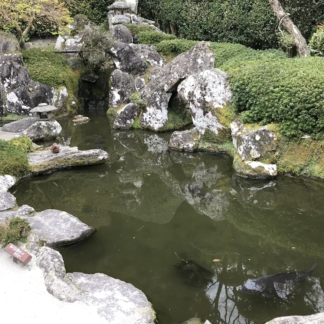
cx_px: 164
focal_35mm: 34
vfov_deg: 48.2
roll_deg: +2.5
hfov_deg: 48.4
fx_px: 360
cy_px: 133
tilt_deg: -11.2
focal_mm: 3.99
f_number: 1.8
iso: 25
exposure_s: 1/40
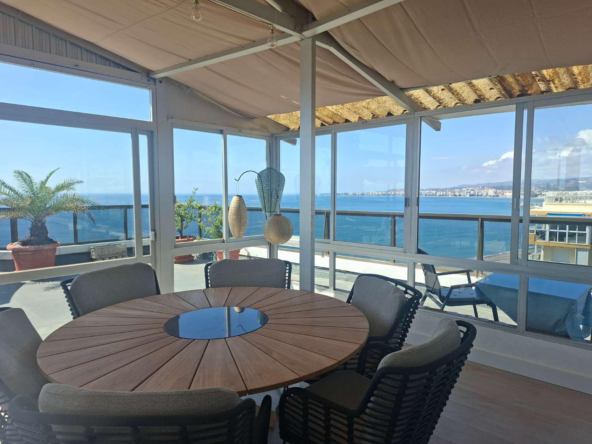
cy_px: 222
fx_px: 393
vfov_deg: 58.9
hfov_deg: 73.9
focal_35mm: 23
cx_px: 296
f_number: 1.8
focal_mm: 5.54
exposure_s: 1/1326
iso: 50
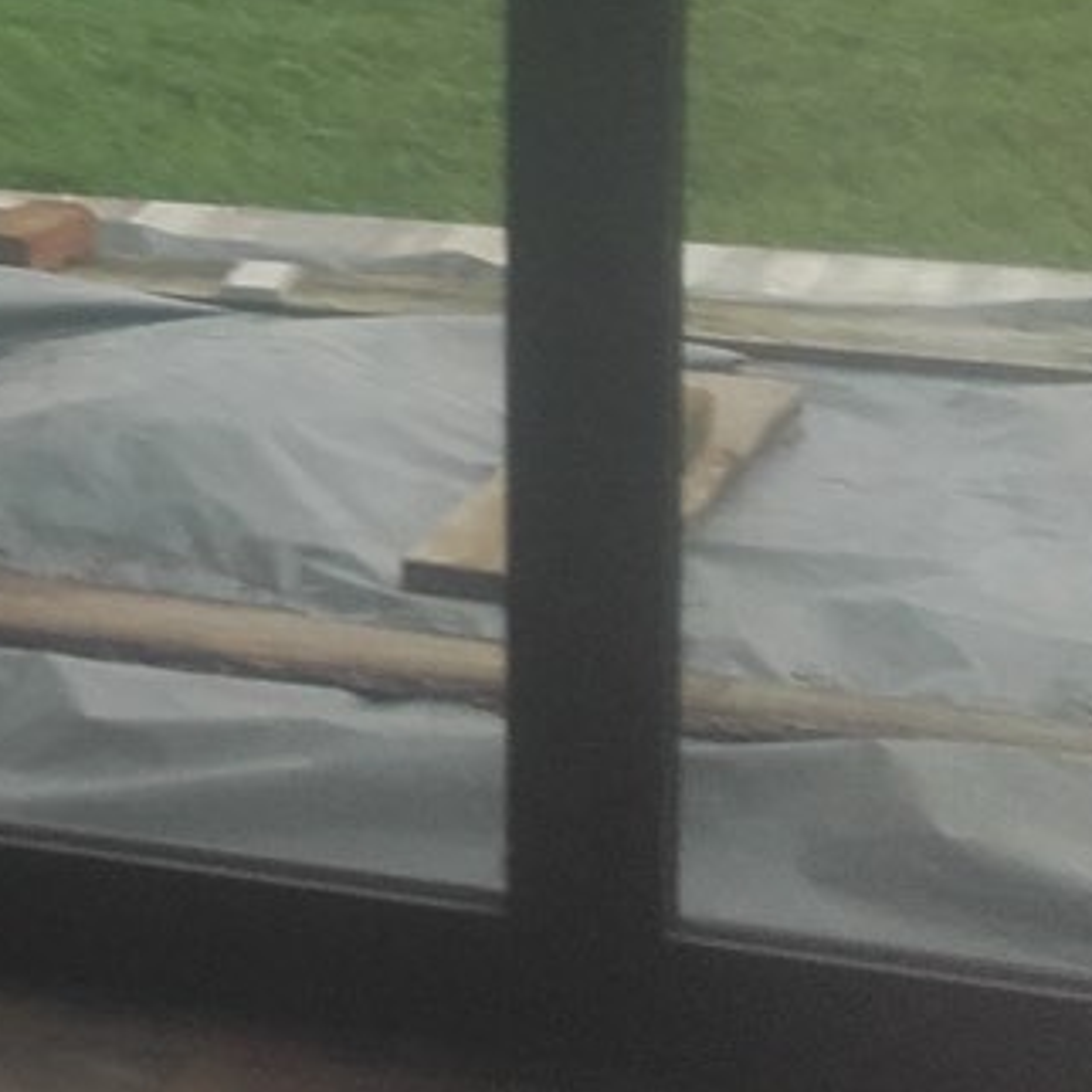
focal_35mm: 119
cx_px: -797
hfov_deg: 13.3
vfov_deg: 14.4
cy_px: -54
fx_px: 4247
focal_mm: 3.31
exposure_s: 1/100
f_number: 2.2
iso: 50
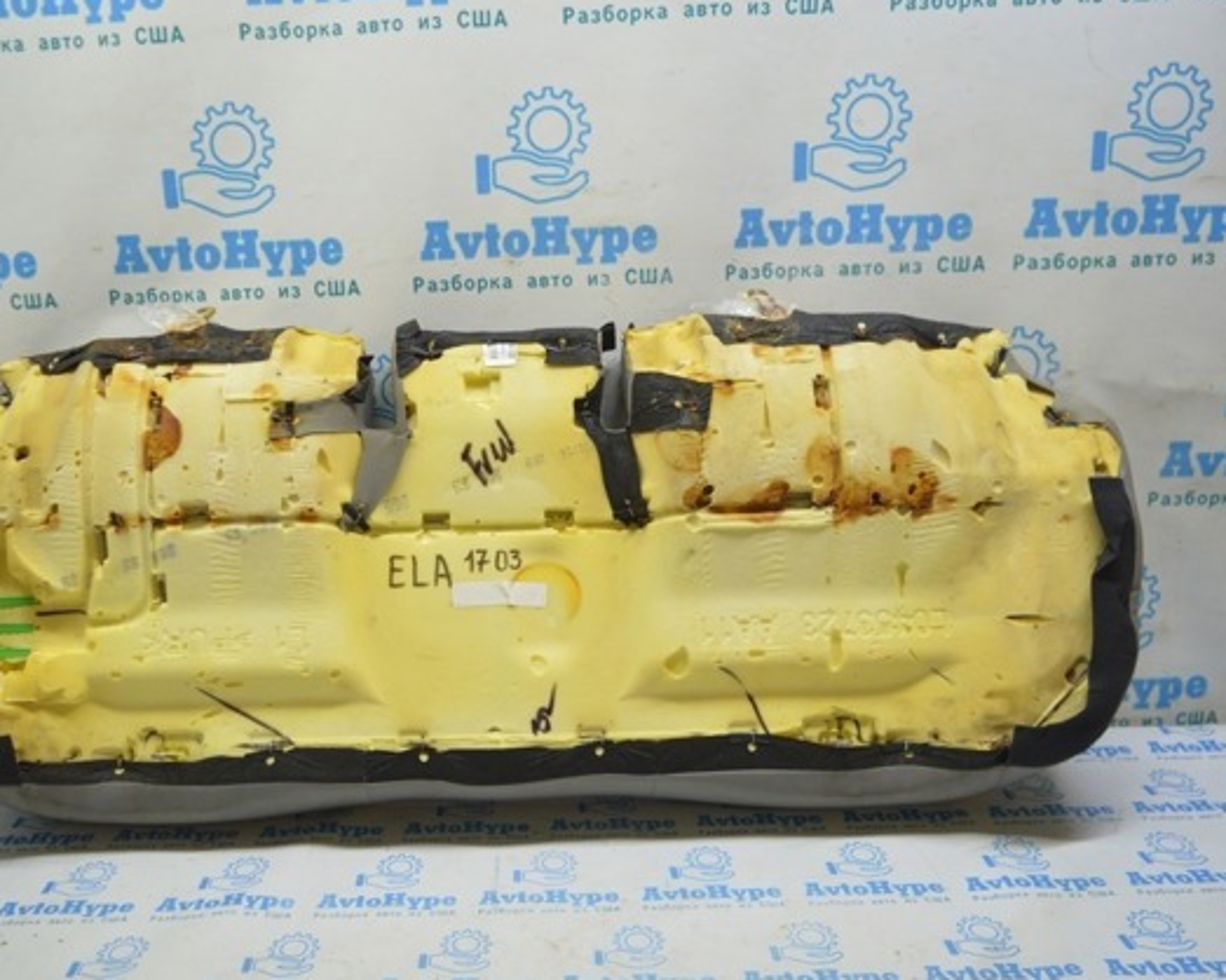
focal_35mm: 31
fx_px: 1124
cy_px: 486
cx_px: 488
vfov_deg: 47.1
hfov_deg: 56.7
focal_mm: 18
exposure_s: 1/80
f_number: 3.5
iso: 400
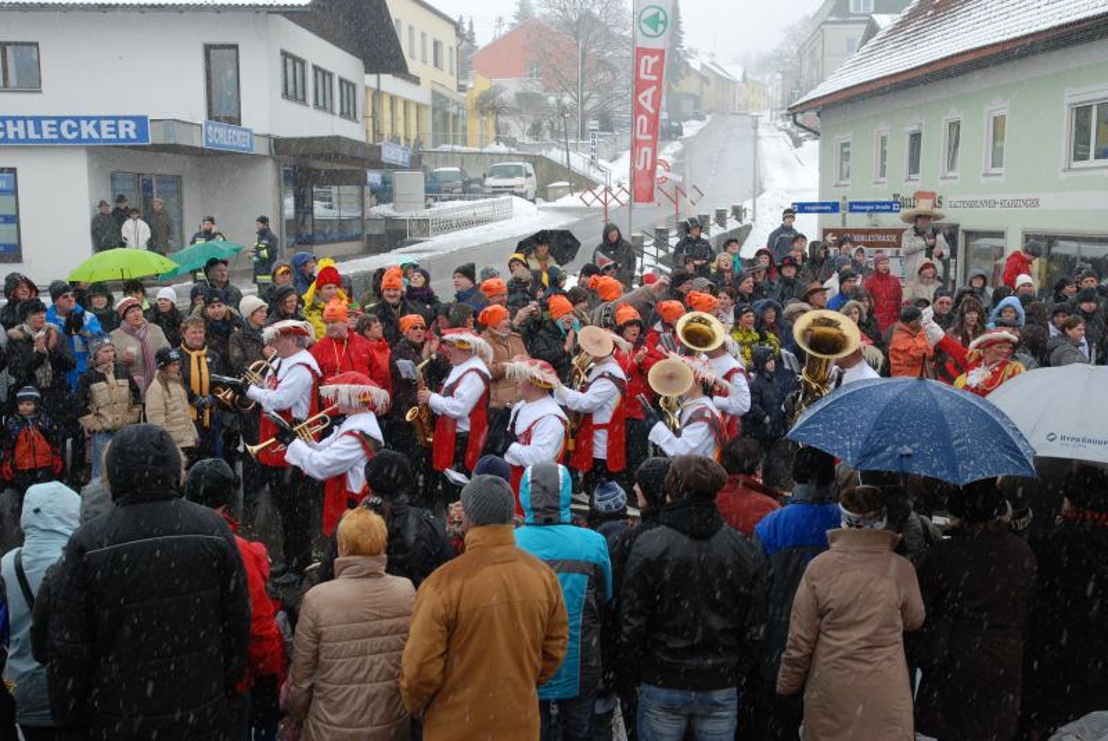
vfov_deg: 29.9
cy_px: 370
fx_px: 1386
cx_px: 554
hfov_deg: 43.6
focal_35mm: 45
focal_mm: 30
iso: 250
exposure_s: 1/100
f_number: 8
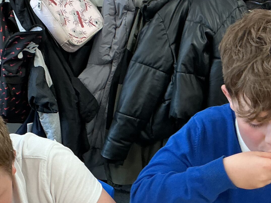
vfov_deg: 20.8
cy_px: 186
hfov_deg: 28.0
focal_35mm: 69
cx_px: 93
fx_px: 540
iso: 100
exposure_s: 1/50
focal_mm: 3
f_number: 1.8
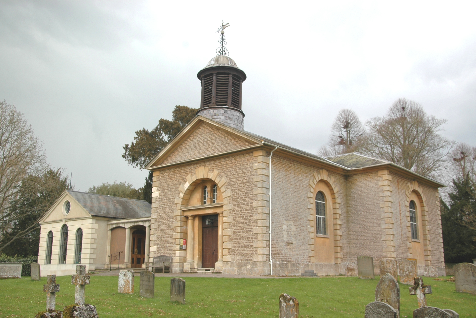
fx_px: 476
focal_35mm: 36
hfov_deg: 53.1
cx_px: 238
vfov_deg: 36.9
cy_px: 159
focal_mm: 24
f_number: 6.3
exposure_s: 1/160
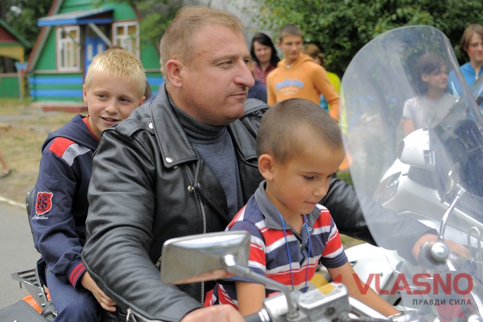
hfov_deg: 37.2
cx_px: 244
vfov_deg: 25.3
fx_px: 718
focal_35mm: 54
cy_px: 163
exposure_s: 1/500
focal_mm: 35
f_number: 3.5
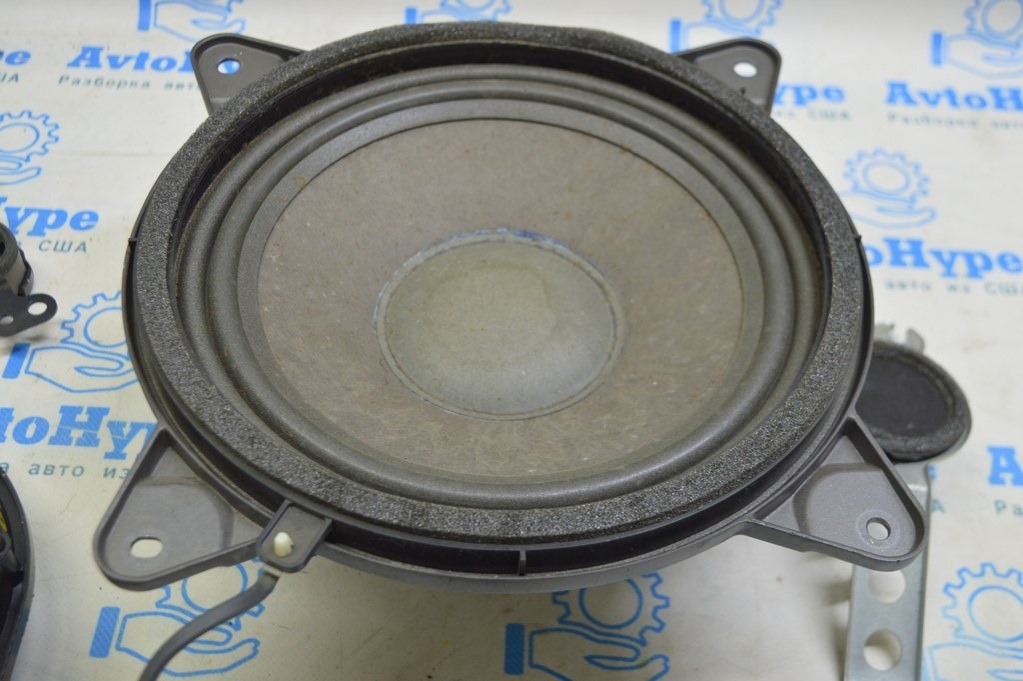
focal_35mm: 44
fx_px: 1235
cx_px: 512
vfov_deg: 30.8
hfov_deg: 45.0
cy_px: 340
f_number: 5.6
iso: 400
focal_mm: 29
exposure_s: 1/20
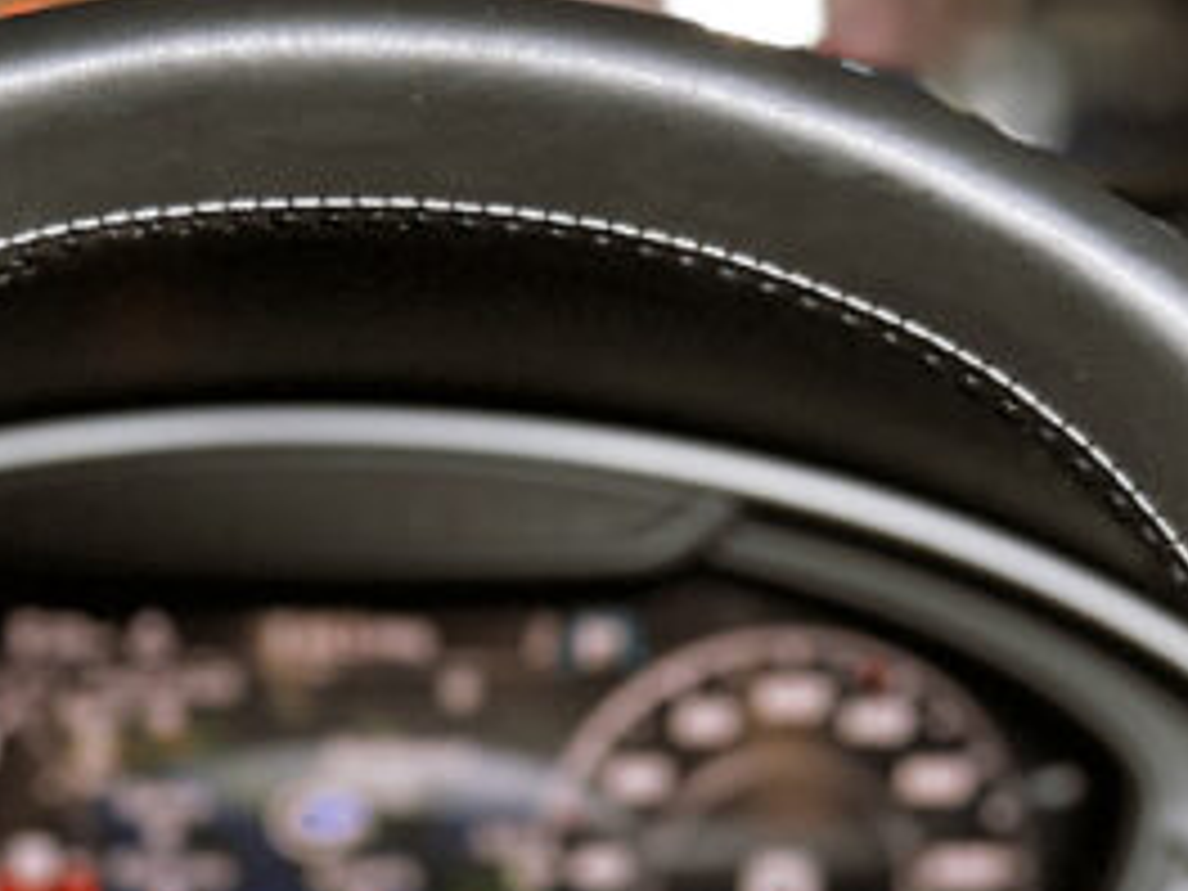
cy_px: 1354
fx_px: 3466
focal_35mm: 101
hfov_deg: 19.3
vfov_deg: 13.7
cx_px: 266
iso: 160
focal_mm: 5.7
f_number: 1.5
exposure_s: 1/50
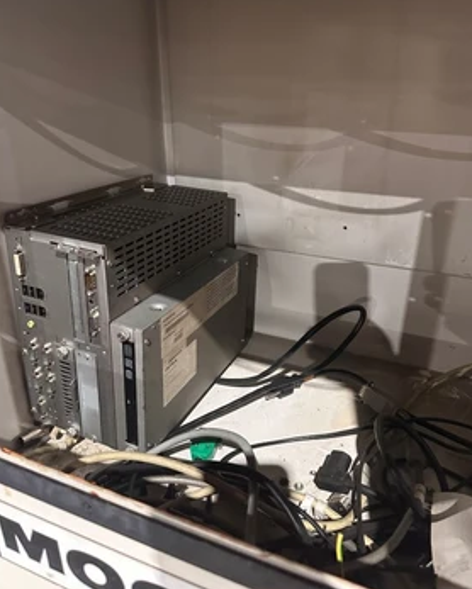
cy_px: 290
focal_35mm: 27
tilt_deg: -24.8
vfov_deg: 64.0
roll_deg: -2.0
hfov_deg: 53.2
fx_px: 471
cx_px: 244
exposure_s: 1/60
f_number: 1.78
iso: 1000
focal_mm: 6.86
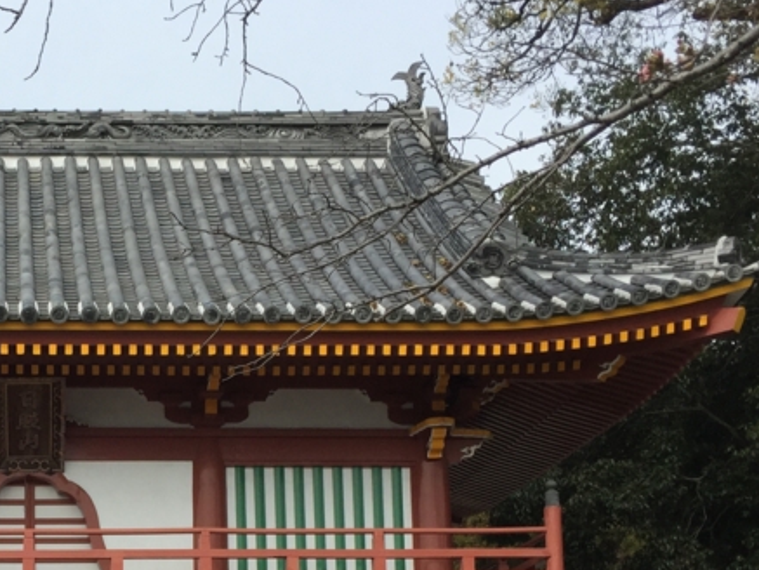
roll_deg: +0.1
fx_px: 1491
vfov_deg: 20.8
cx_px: 75
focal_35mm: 68
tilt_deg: +8.2
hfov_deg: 27.5
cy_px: 594
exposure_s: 1/1522
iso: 32
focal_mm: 4.15
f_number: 2.2
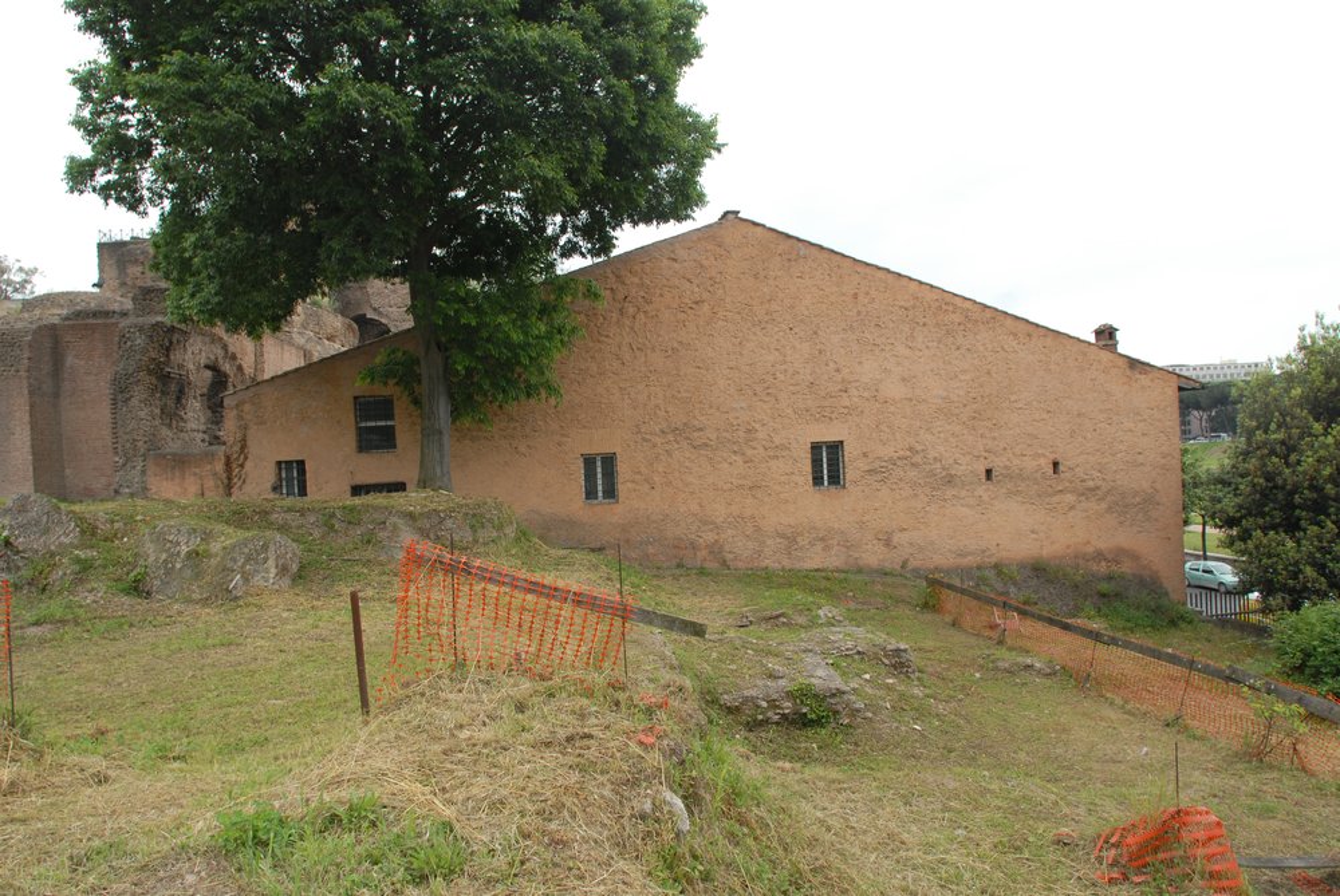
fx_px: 782
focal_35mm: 21
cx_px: 670
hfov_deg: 81.1
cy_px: 448
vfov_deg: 59.6
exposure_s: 1/180
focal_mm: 14
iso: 200
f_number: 7.1
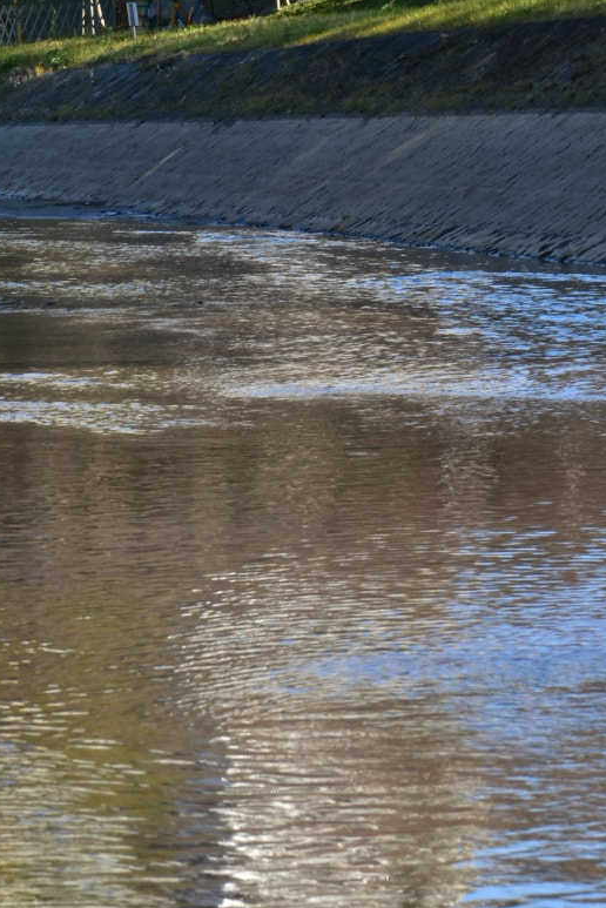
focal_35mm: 267
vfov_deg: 7.7
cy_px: 85
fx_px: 6736
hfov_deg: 5.1
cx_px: 134
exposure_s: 1/50
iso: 125
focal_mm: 85
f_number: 18
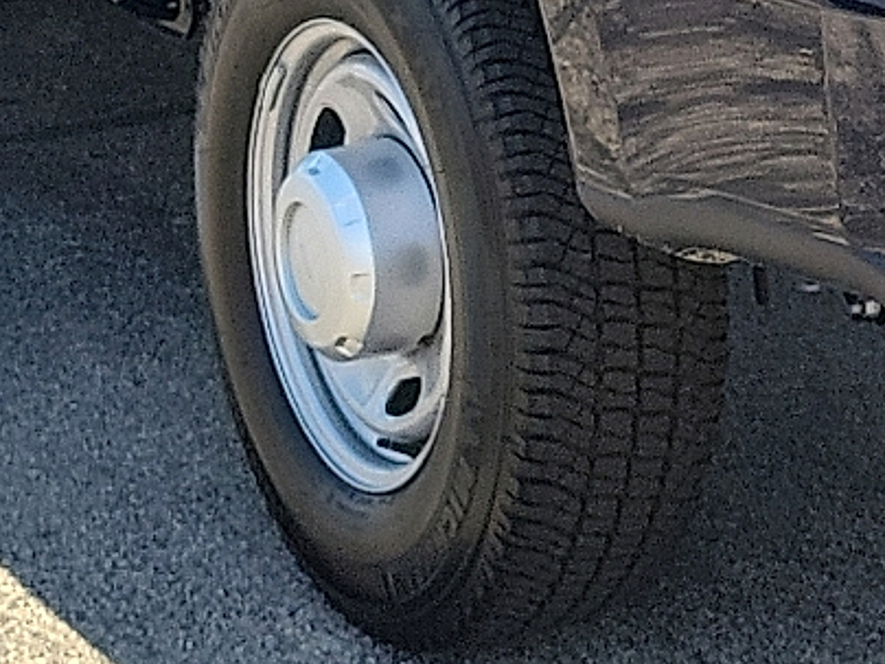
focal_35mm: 103
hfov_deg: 18.3
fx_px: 2633
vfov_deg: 13.3
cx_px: 995
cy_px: -440
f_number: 1.8
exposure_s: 1/1429
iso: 50
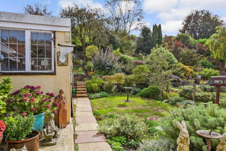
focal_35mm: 21
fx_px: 132
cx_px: 113
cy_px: 76
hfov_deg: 81.2
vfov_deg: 59.5
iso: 200
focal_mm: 14
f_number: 8
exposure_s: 1/320
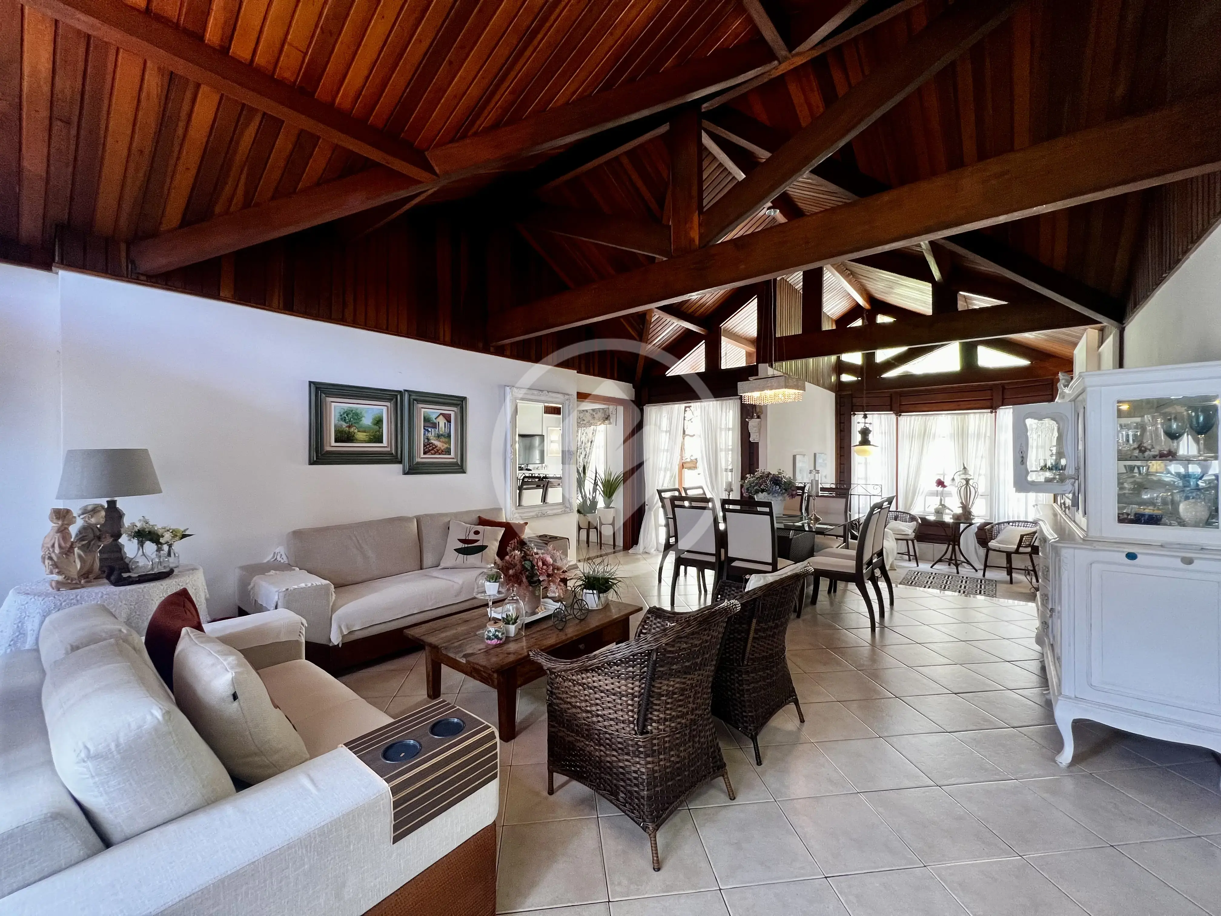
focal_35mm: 13
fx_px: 459
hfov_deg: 106.2
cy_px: 458
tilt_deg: +0.2
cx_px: 610
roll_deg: -0.4
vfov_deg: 89.9
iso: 200
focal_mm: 1.57
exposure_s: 1/120
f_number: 1.8
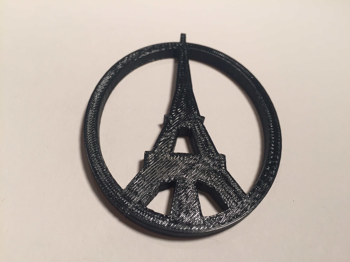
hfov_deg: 61.7
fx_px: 293
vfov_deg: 48.2
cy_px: 131
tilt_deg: -54.7
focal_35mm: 29
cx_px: 175
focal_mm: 4.15
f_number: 2.2
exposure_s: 1/120
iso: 50
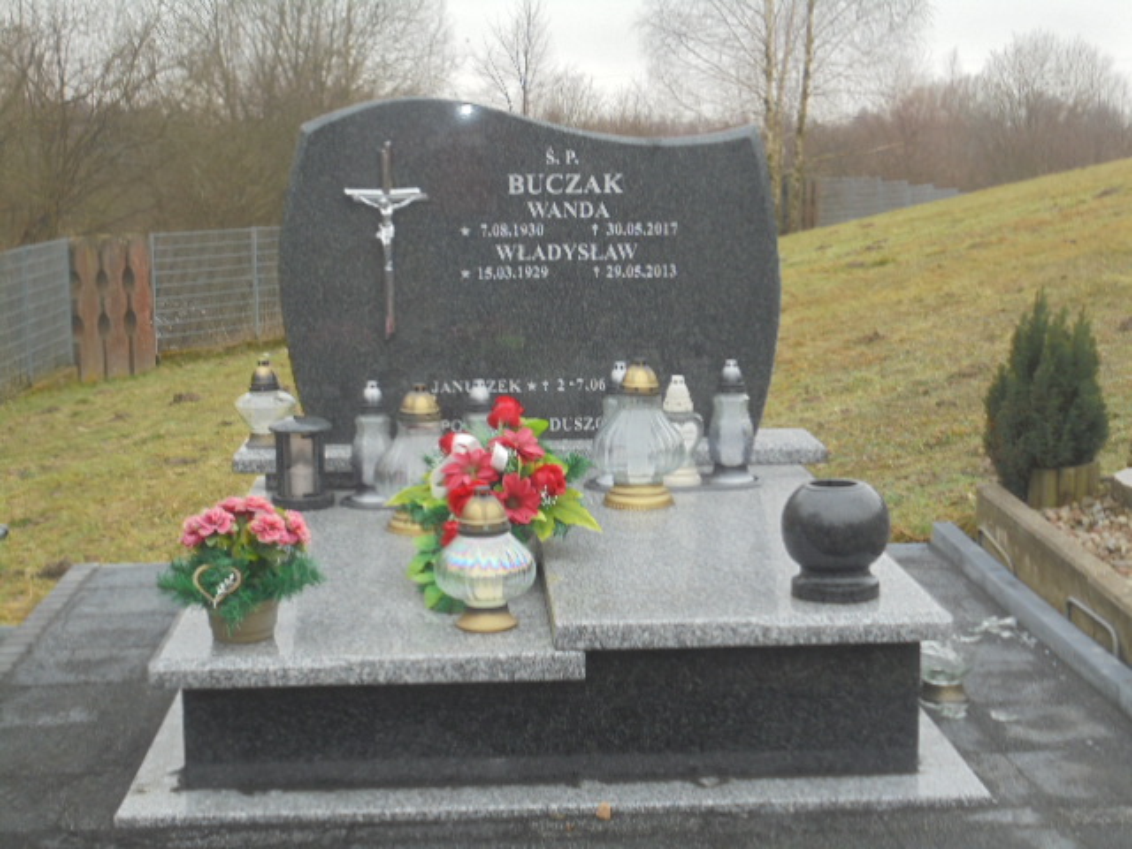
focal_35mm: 56
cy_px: 424
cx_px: 566
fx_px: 1831
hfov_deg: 34.3
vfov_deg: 26.1
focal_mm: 10.1
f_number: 5.2
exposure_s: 1/50
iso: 100
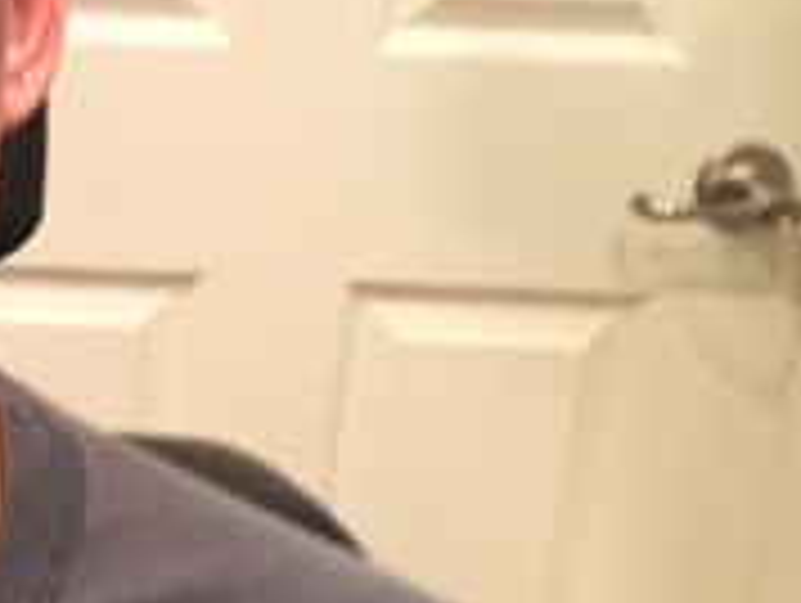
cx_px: -454
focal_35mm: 104
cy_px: 108
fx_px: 2410
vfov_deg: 14.2
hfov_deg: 16.8
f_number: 2.2
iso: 500
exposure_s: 1/15
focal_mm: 4.15
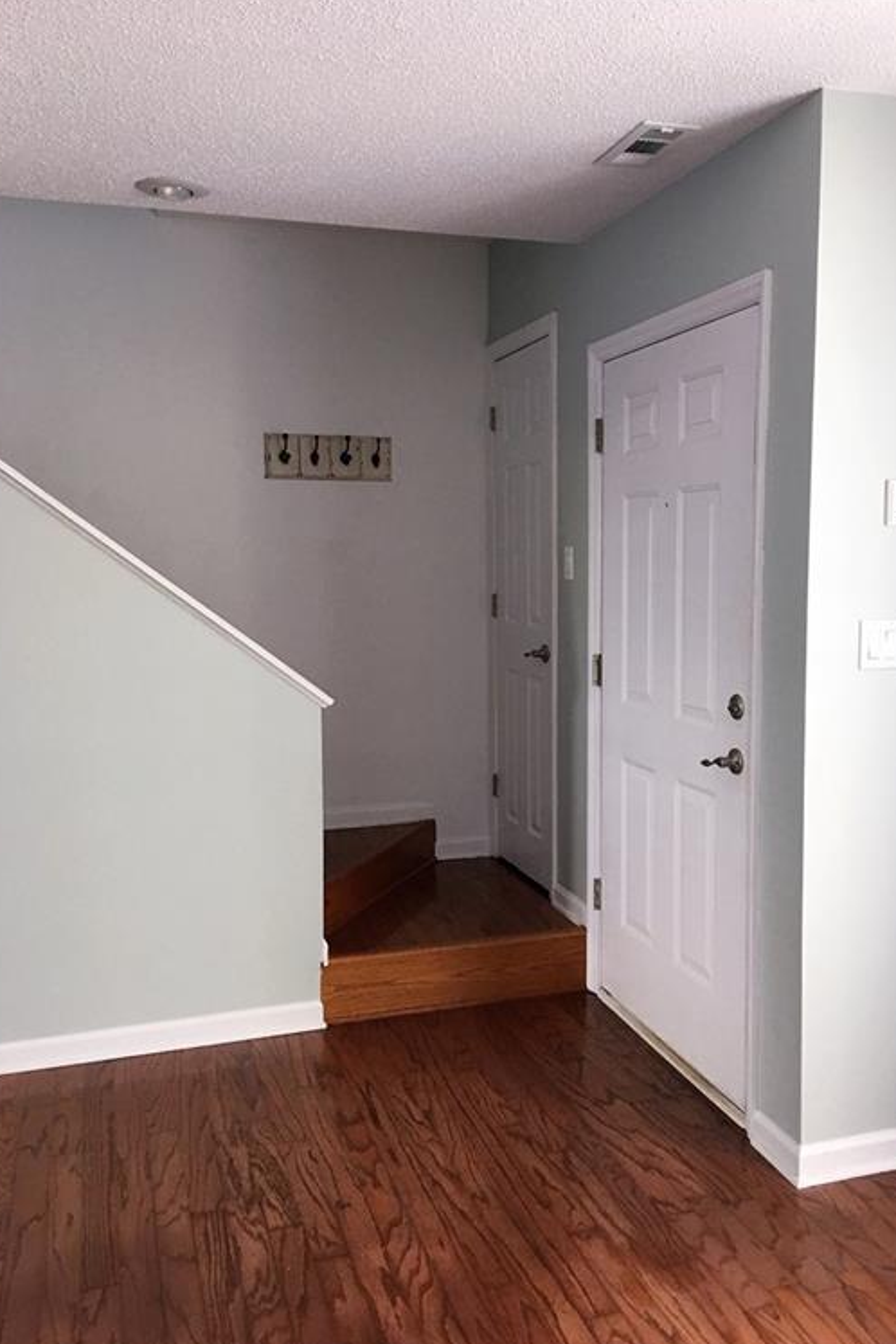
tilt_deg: -6.5
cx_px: 491
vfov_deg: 60.3
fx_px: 1157
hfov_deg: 42.3
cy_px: 680
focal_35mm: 31
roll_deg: -0.3
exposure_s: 1/15
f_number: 2.2
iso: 40
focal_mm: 4.15
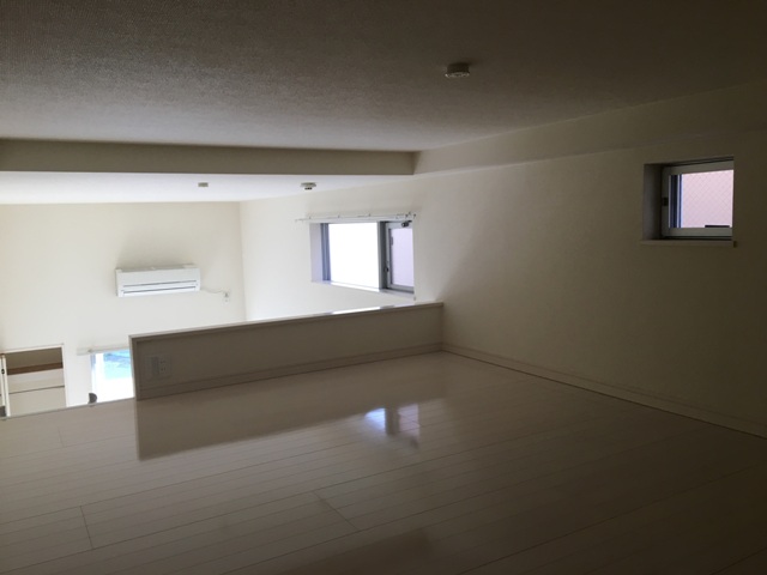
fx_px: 643
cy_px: 288
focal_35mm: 29
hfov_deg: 61.7
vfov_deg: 48.2
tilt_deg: -5.9
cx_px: 384
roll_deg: +2.0
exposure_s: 1/40
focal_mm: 4.15
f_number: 2.2
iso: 25
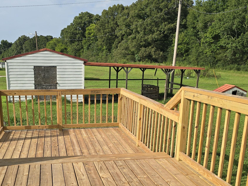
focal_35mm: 41
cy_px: 147
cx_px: 91
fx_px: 294
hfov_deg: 45.3
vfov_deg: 34.1
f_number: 1.7
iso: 12
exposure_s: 1/707
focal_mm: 6.3
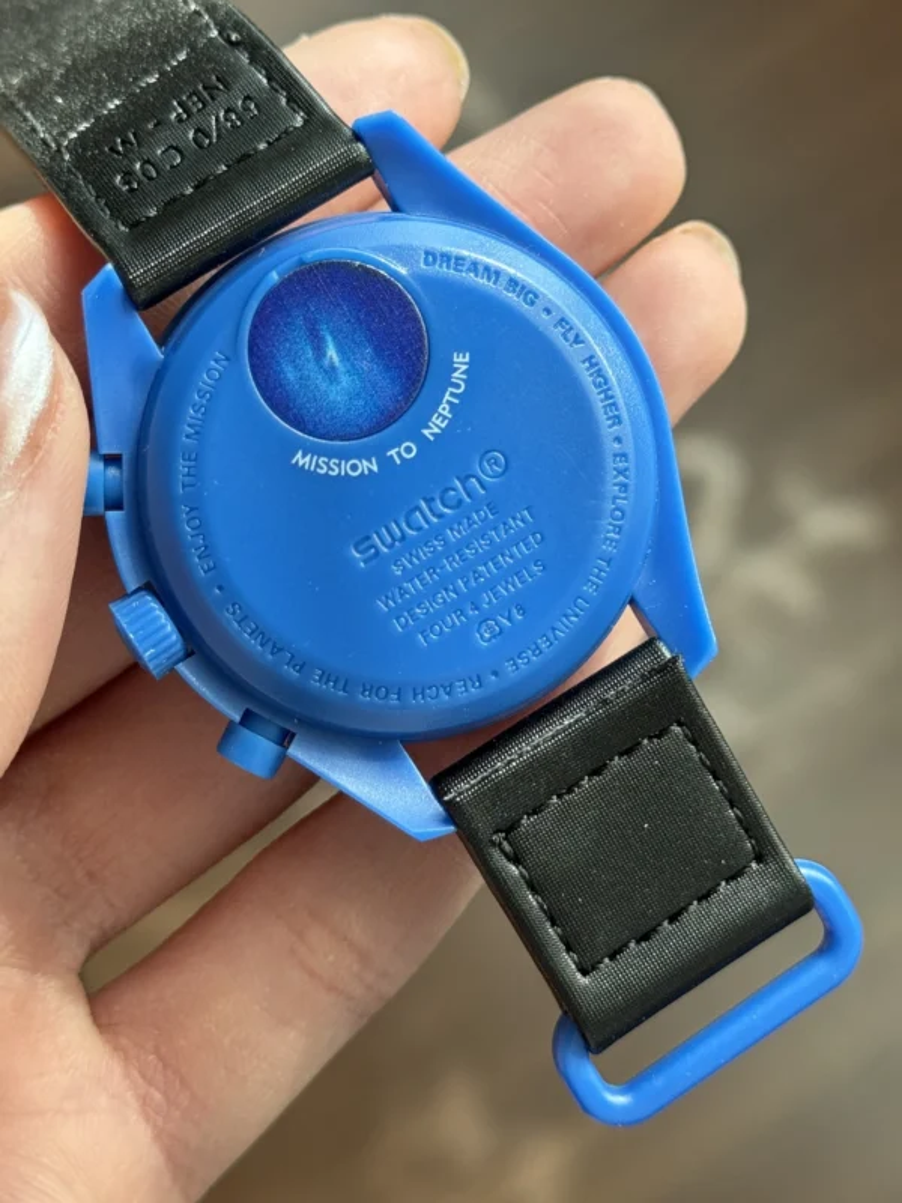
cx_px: 451
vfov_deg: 39.7
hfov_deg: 30.3
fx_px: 1668
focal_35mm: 48
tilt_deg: -70.9
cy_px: 602
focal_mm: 6.76
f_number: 1.78
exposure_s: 1/121
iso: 80
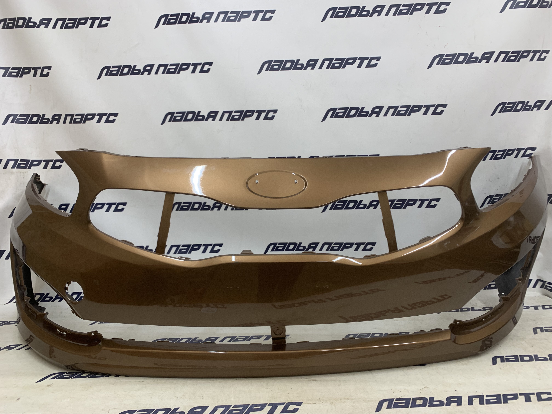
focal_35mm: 26
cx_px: 276
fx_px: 415
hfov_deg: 67.3
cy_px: 207
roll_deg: +0.6
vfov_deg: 53.1
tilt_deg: -8.2
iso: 50
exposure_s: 1/50
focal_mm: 4.25
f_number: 1.8
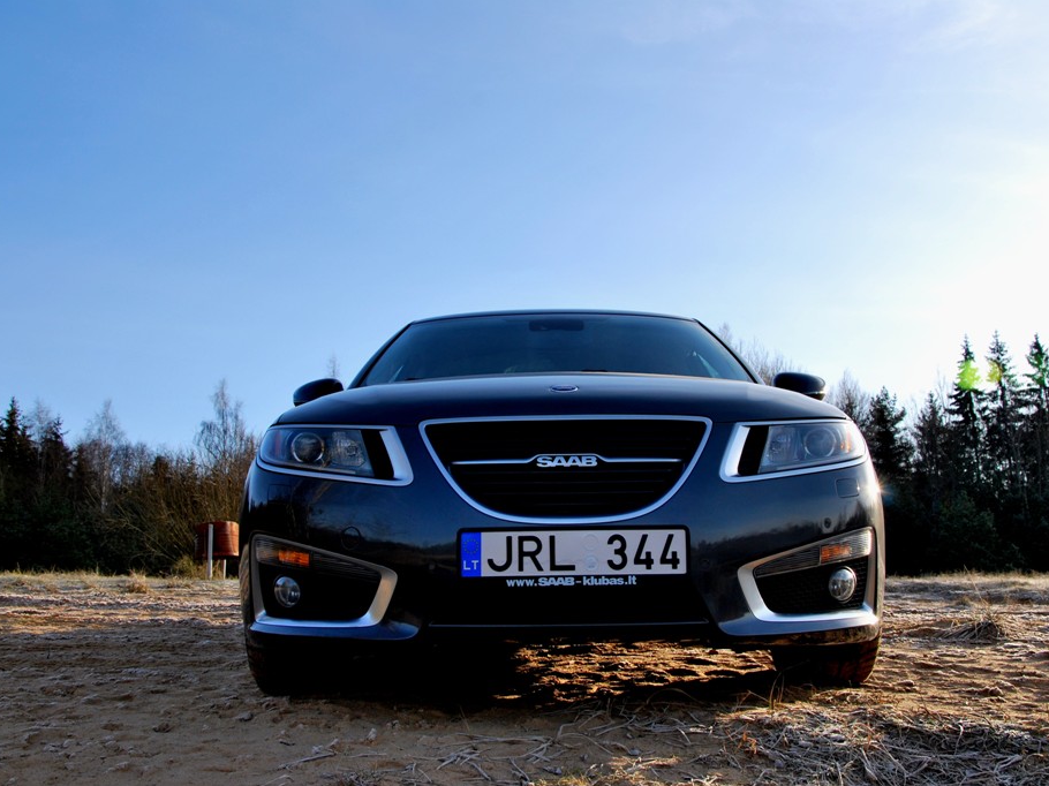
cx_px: 543
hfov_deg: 47.9
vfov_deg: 36.8
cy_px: 392
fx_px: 1182
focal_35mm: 39
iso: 200
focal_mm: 24
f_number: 11
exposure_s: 1/160
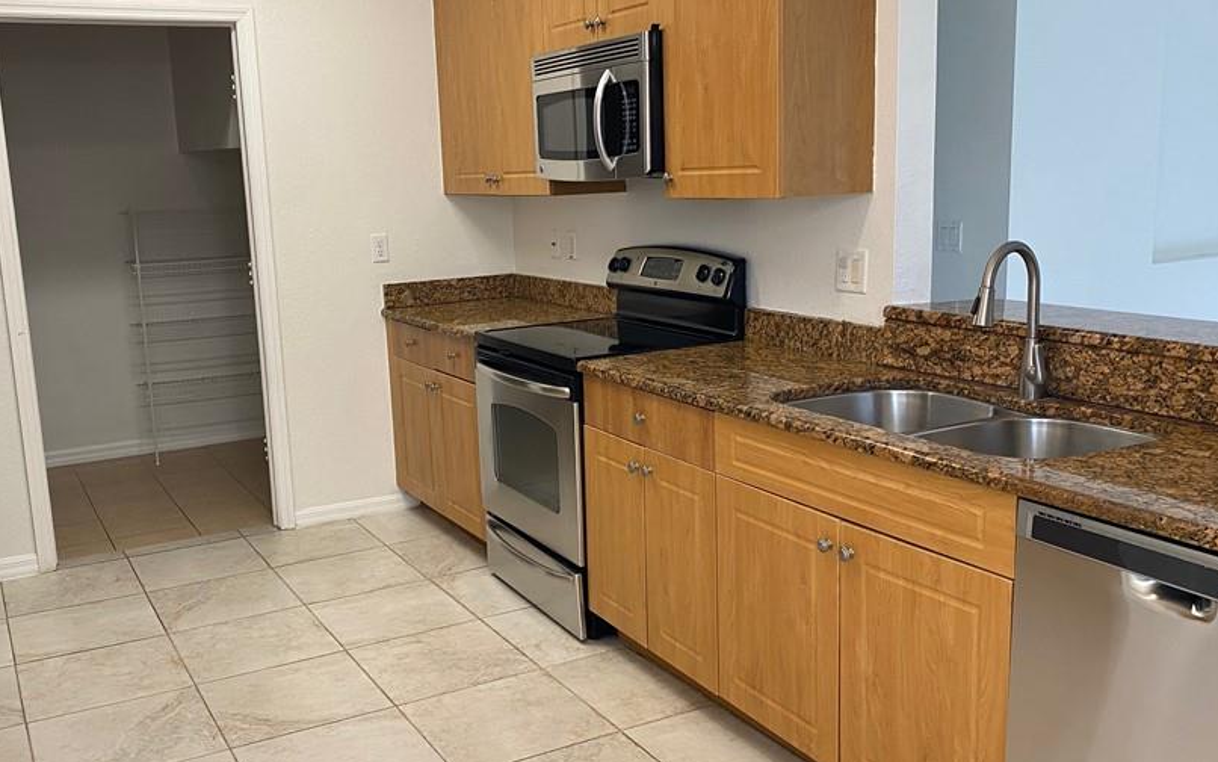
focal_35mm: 35
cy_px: 384
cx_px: 552
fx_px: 1162
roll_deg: +2.0
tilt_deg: -12.2
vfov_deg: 36.3
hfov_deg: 55.2
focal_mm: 4.25
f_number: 1.8
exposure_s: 1/60
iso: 80
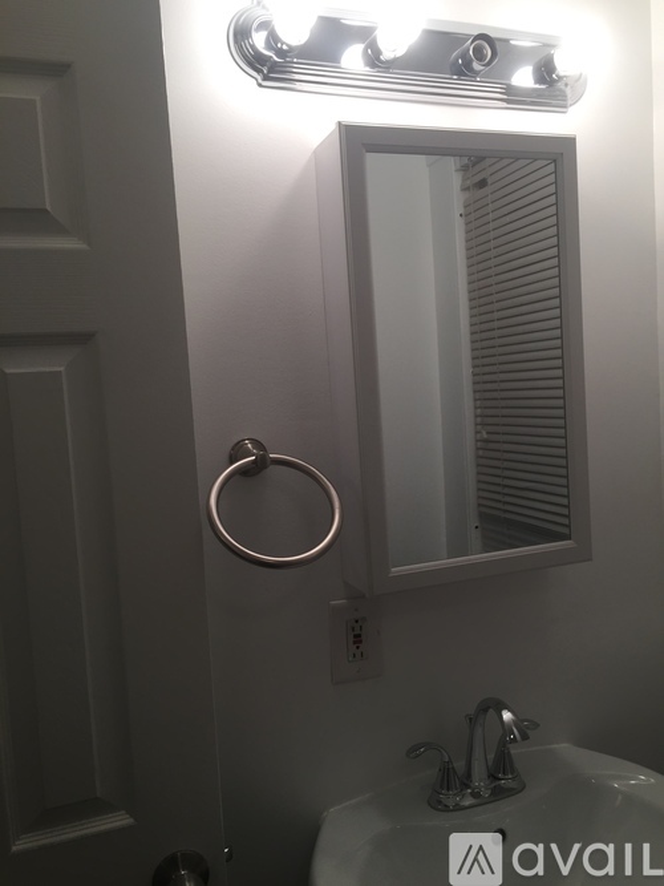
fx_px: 742
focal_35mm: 29
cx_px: 332
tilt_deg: -2.9
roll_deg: +3.3
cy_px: 443
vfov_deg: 61.7
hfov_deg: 48.2
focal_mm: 4.15
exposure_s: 1/40
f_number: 2.2
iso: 32
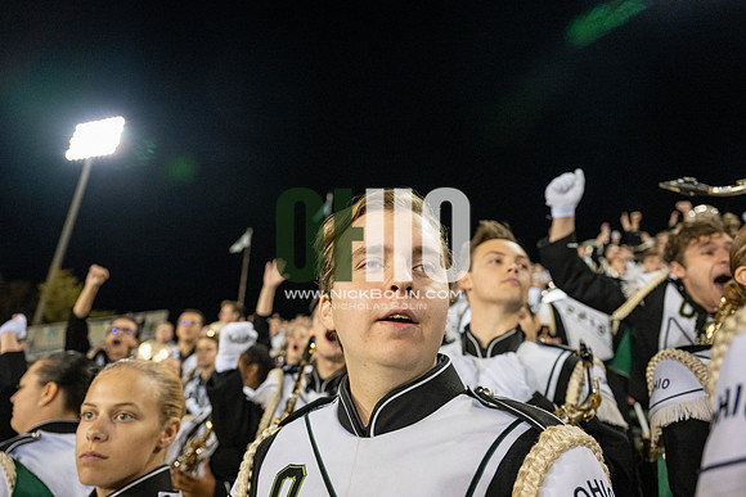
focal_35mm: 24
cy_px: 248
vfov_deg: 53.2
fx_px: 497
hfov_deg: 73.7
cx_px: 373
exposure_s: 1/500
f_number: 3.2
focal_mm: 24
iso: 2000
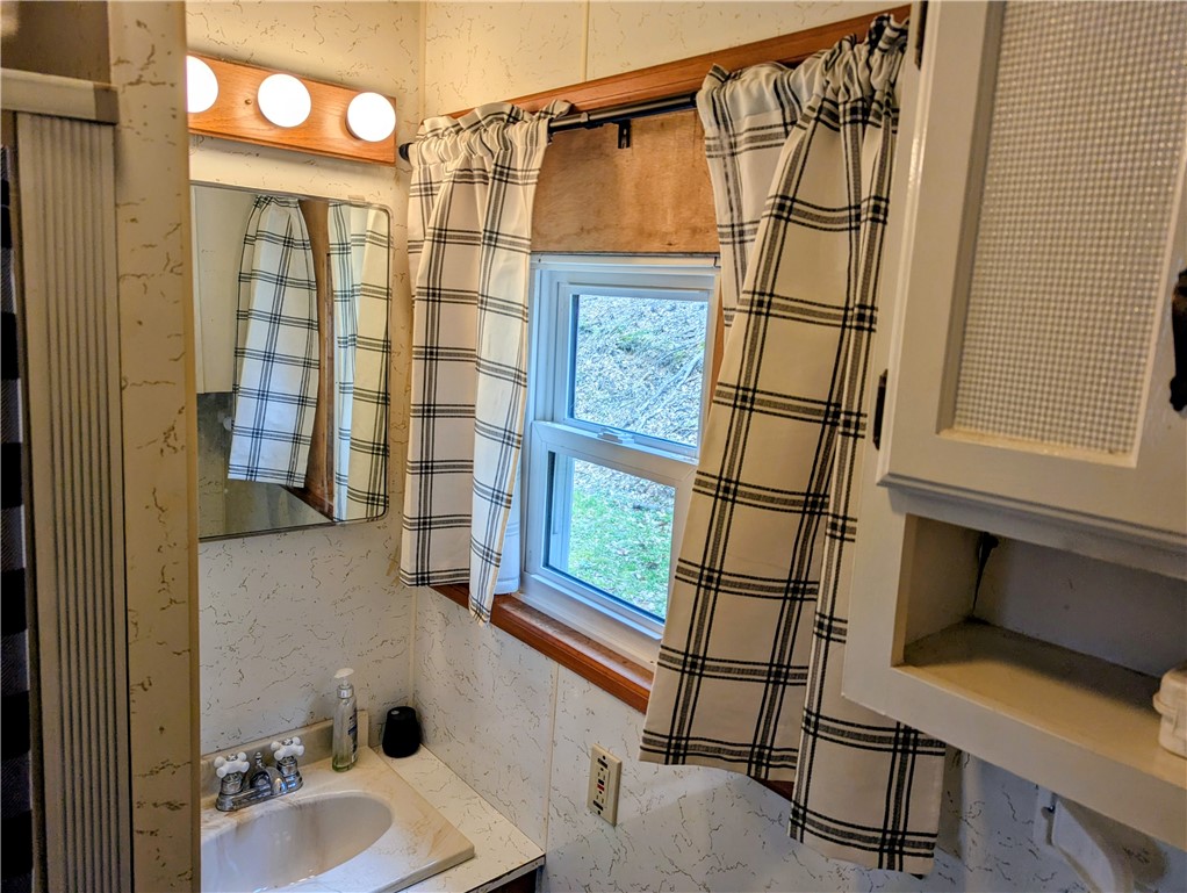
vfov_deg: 56.9
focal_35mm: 24
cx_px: 594
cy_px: 446
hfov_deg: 71.5
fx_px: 824
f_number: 1.85
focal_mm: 6.81
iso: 37
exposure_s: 1/120
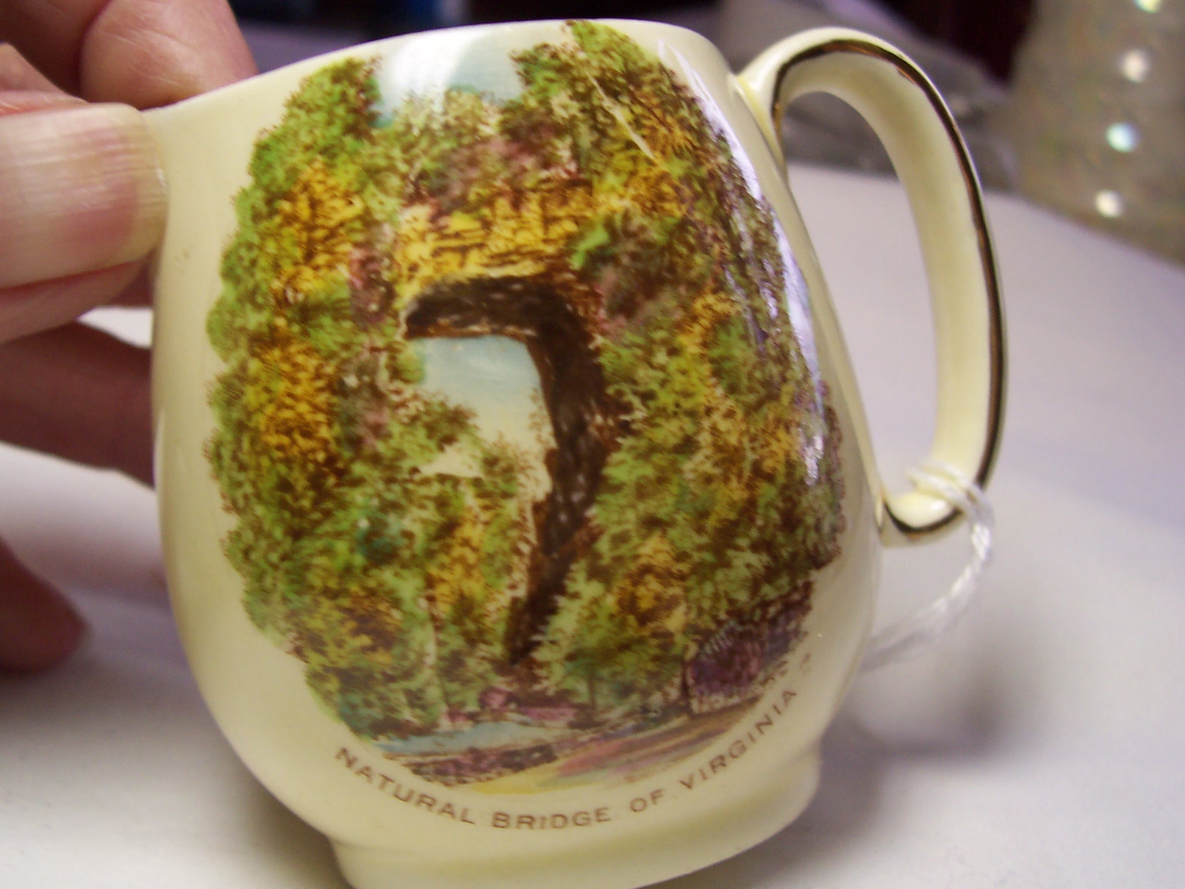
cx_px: 584
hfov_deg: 49.0
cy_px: 451
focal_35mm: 38
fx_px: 1301
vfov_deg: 37.7
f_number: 2.8
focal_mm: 5.6
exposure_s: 1/60
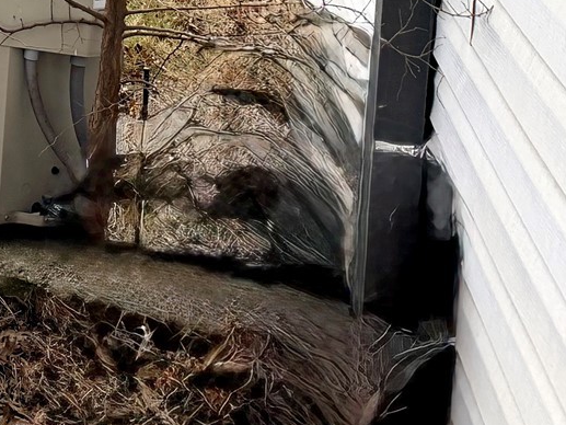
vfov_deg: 14.3
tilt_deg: -5.3
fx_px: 1554
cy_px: -261
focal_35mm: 95
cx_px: -536
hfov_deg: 16.3
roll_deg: -0.7
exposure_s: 1/5319
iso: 125
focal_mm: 6.76
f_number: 1.78
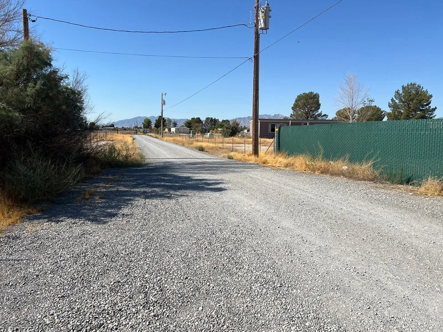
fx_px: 346
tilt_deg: -6.5
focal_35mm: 27
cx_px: 214
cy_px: 166
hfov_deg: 65.3
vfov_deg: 51.4
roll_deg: -0.3
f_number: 1.5
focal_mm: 5.7
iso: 50
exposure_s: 1/5882
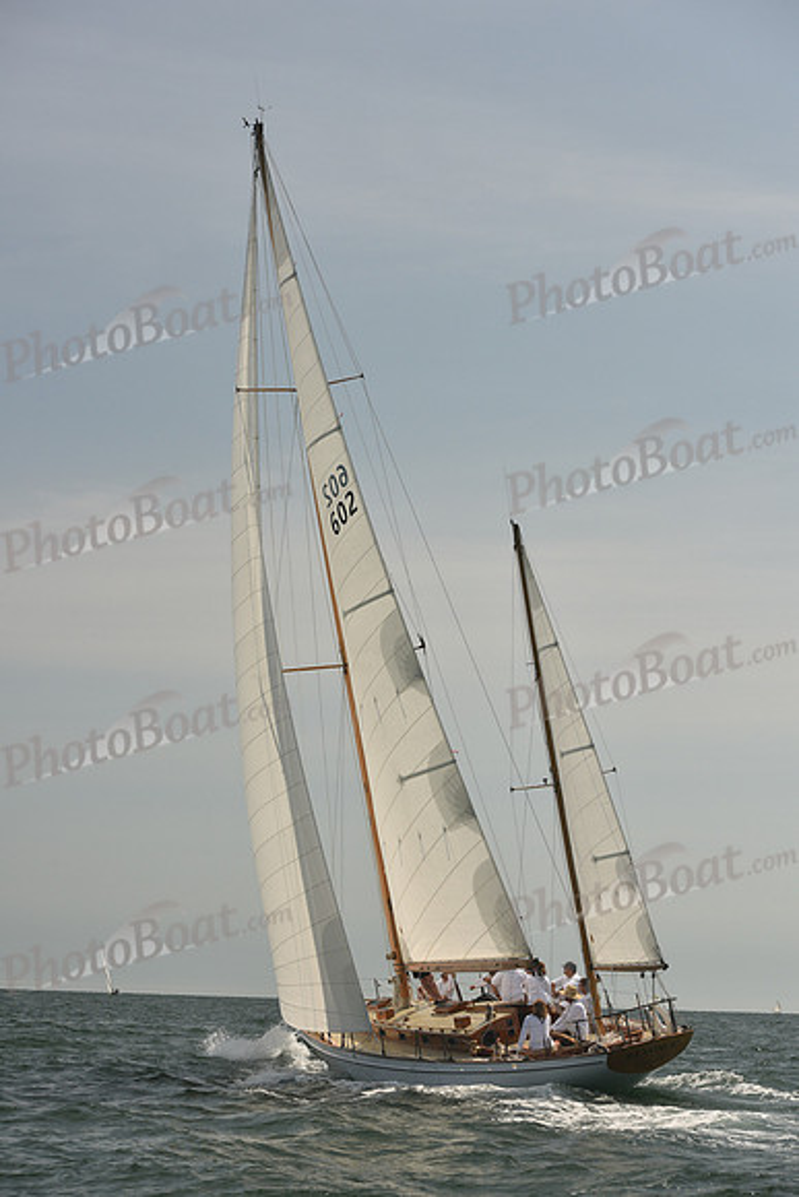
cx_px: 400
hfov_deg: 19.5
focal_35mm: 70
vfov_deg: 28.8
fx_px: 2329
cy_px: 598
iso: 320
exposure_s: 1/1250
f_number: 8
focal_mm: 70
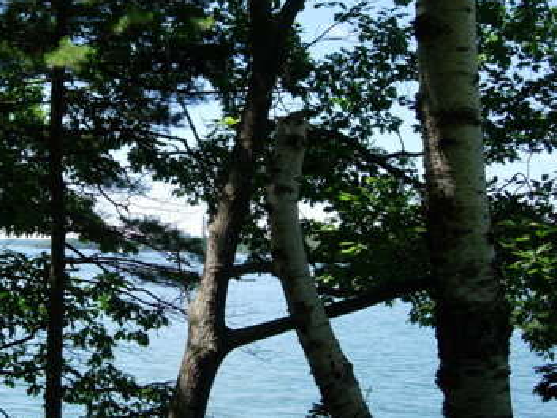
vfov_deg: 21.3
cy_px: 238
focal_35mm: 69
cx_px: 152
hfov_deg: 27.8
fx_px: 1110
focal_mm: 7.8
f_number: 2.8
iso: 64
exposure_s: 1/724
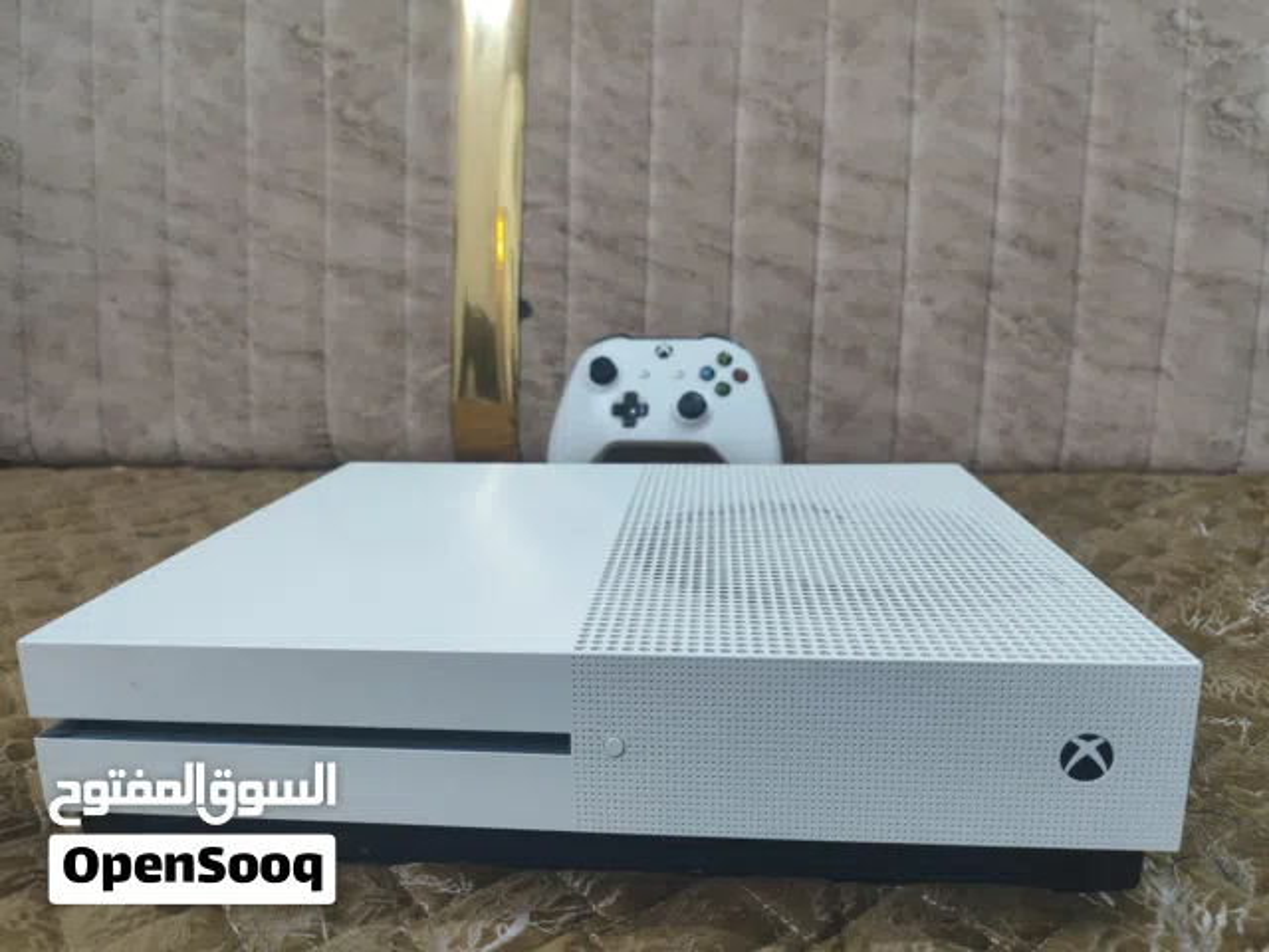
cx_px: 634
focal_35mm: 24
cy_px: 476
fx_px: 880
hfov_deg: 71.6
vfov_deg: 56.8
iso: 787
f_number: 1.89
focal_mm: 5.89
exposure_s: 1/50
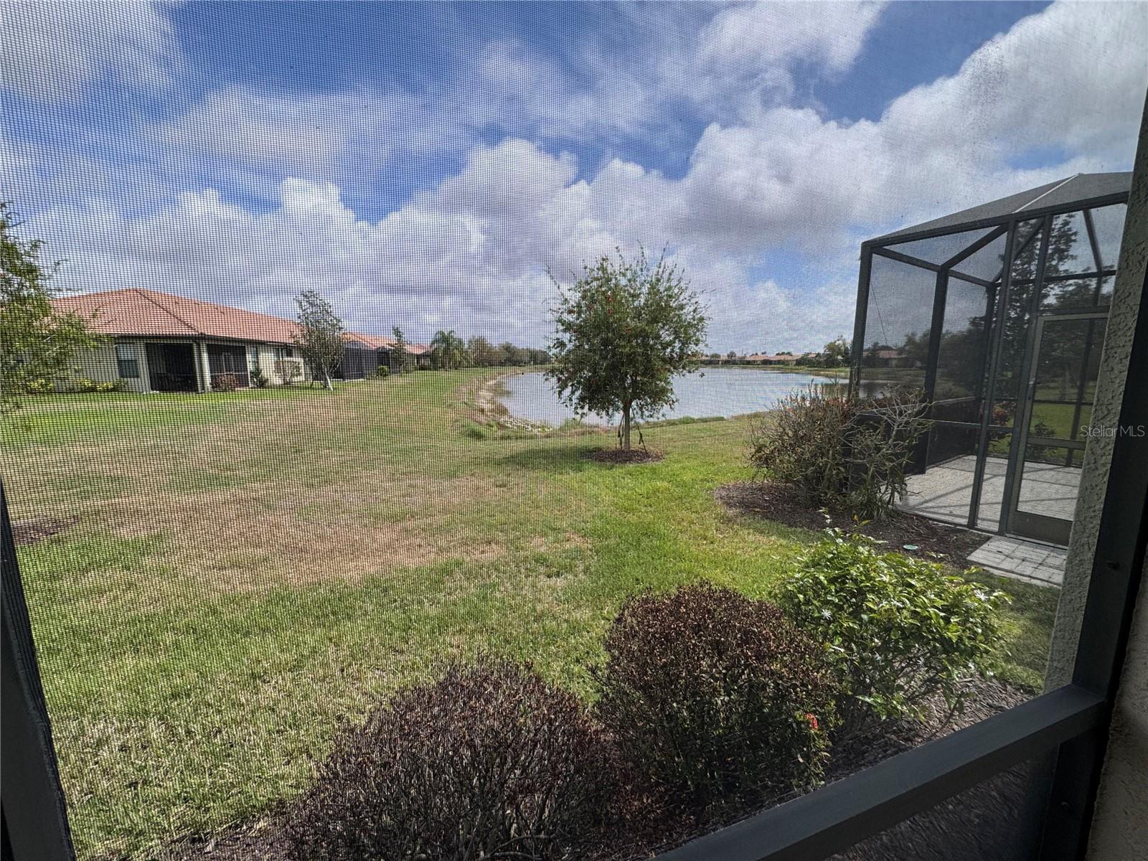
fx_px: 464
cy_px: 430
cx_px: 574
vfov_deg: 85.7
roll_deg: +1.8
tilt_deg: -7.9
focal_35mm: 14
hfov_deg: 102.1
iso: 50
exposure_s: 1/1449
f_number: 2.2
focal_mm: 2.22
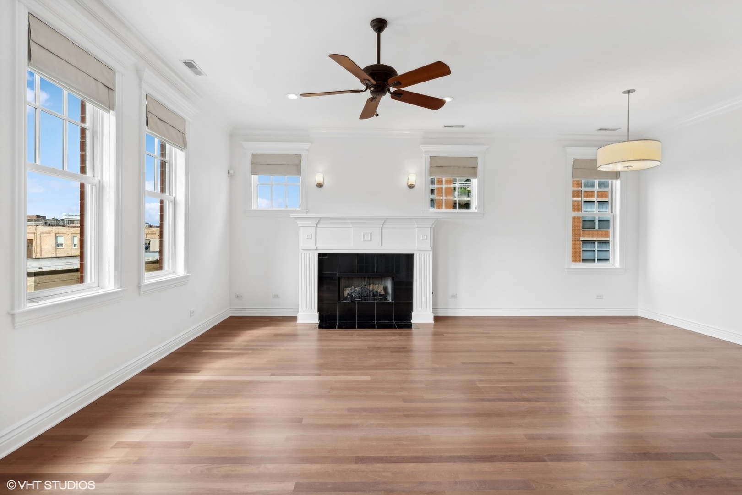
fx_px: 350
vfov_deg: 70.4
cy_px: 248
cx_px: 371
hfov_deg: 93.3
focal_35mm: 17
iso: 320
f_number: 8
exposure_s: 1/100
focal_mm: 17
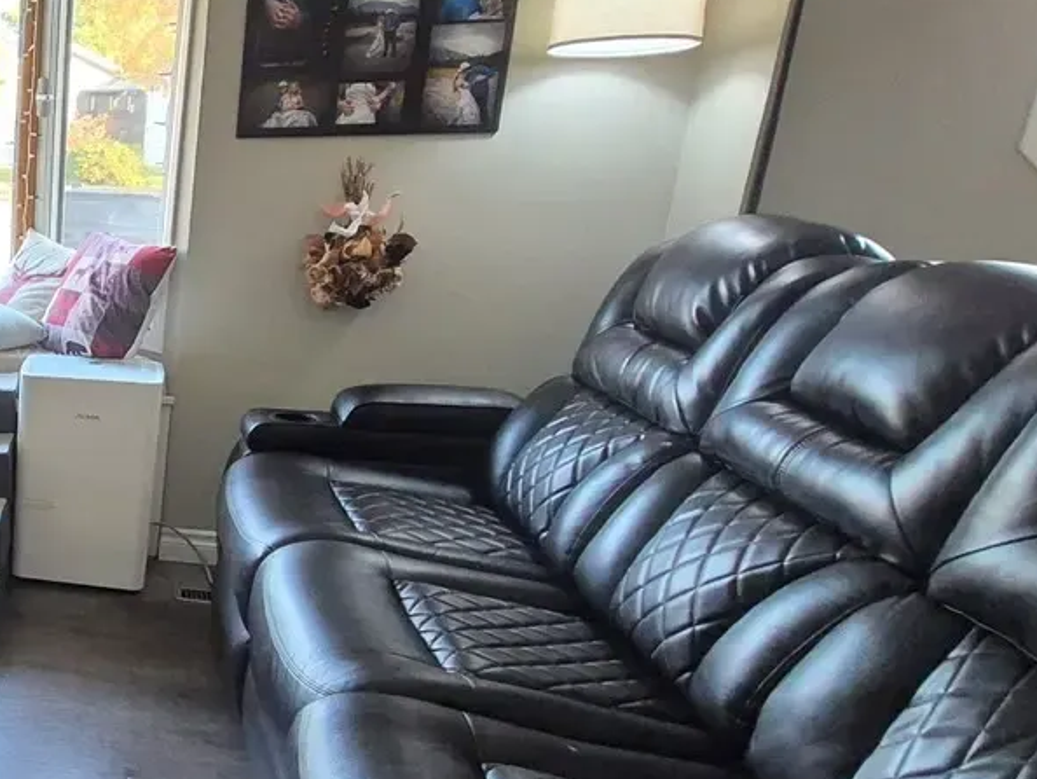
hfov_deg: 38.5
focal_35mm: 35
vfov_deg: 40.6
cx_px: -215
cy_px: 442
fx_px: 1049
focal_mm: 1.74
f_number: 2.2
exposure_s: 1/60
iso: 500
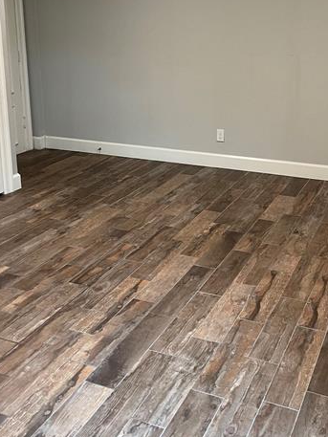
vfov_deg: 43.8
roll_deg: +0.2
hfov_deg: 34.3
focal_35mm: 42
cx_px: 194
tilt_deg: -14.0
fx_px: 530
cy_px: 127
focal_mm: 5.1
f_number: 1.6
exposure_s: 1/60
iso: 200
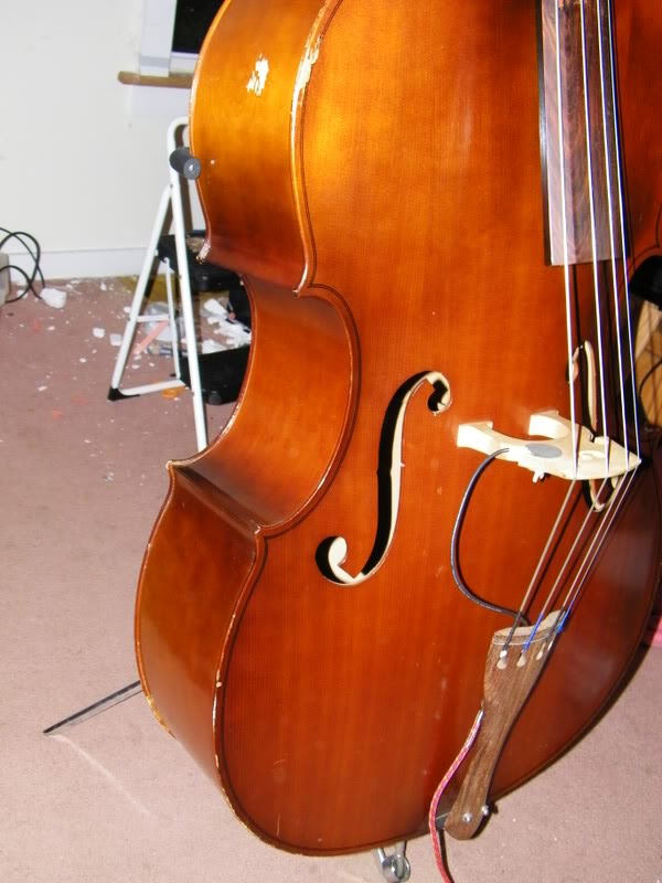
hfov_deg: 36.8
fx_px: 994
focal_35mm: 39
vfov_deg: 47.9
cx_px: 331
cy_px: 442
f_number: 3.8
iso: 200
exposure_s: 1/30
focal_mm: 7
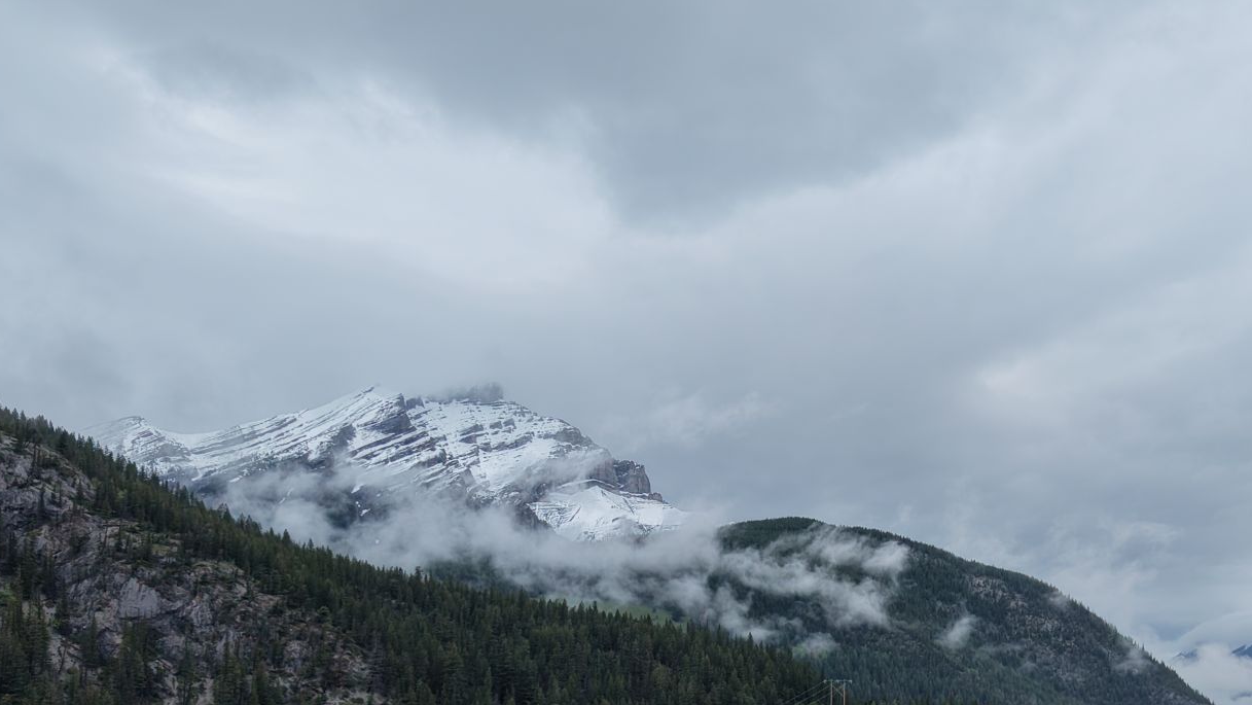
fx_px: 1461
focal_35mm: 44
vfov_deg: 25.7
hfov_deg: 46.1
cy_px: 706
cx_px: 761
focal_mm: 8.67
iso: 400
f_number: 1.8
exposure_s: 1/6000
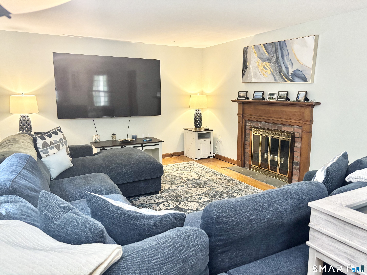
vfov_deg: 53.1
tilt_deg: -9.5
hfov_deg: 67.3
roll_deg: -0.4
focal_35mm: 26
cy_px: 138
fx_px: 276
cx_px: 184
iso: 320
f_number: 1.6
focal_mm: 5.96
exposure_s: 1/60
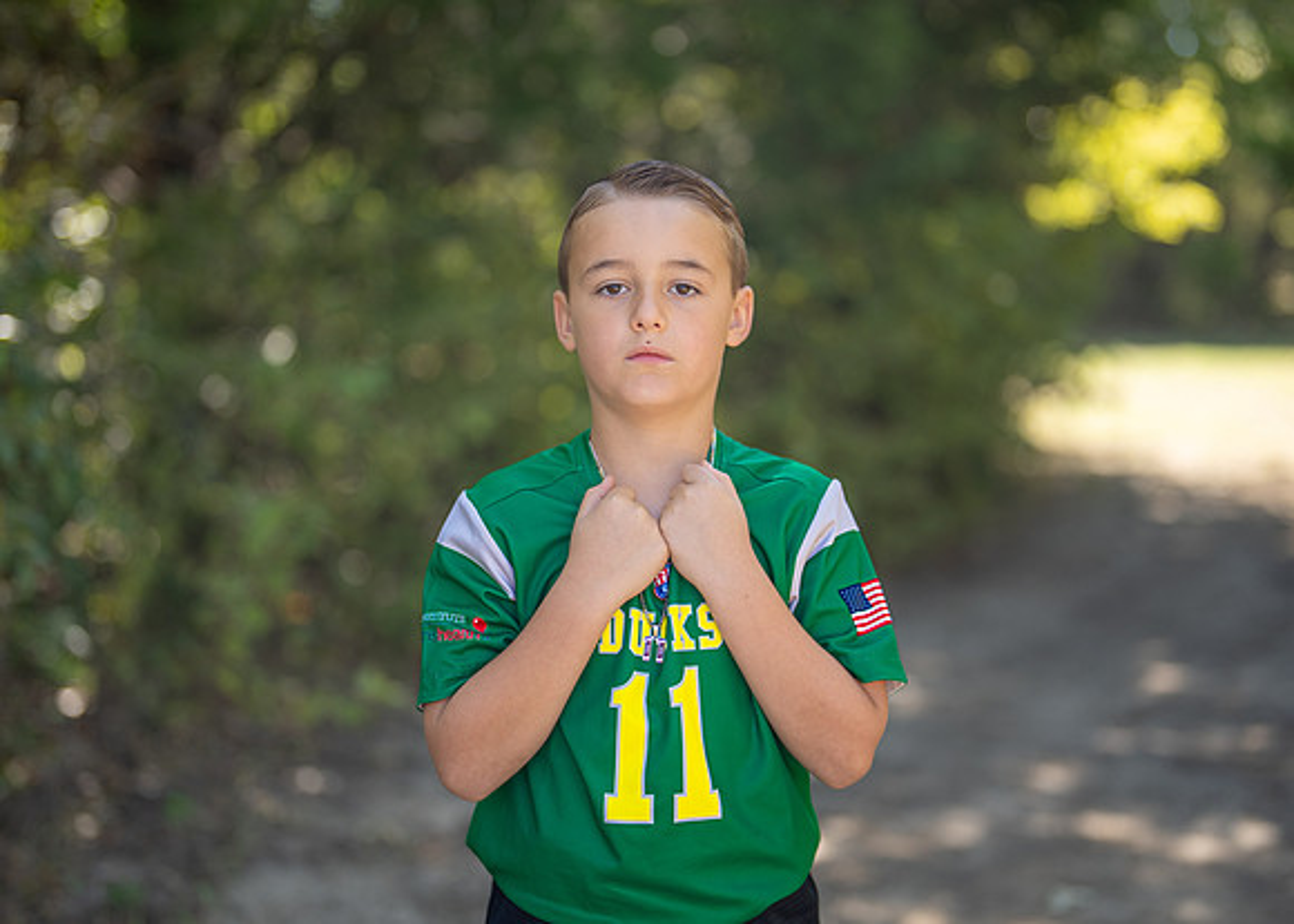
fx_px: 2251
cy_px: 444
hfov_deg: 32.1
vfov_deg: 23.2
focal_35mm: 61
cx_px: 643
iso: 100
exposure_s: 1/1250
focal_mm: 50
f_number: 1.2
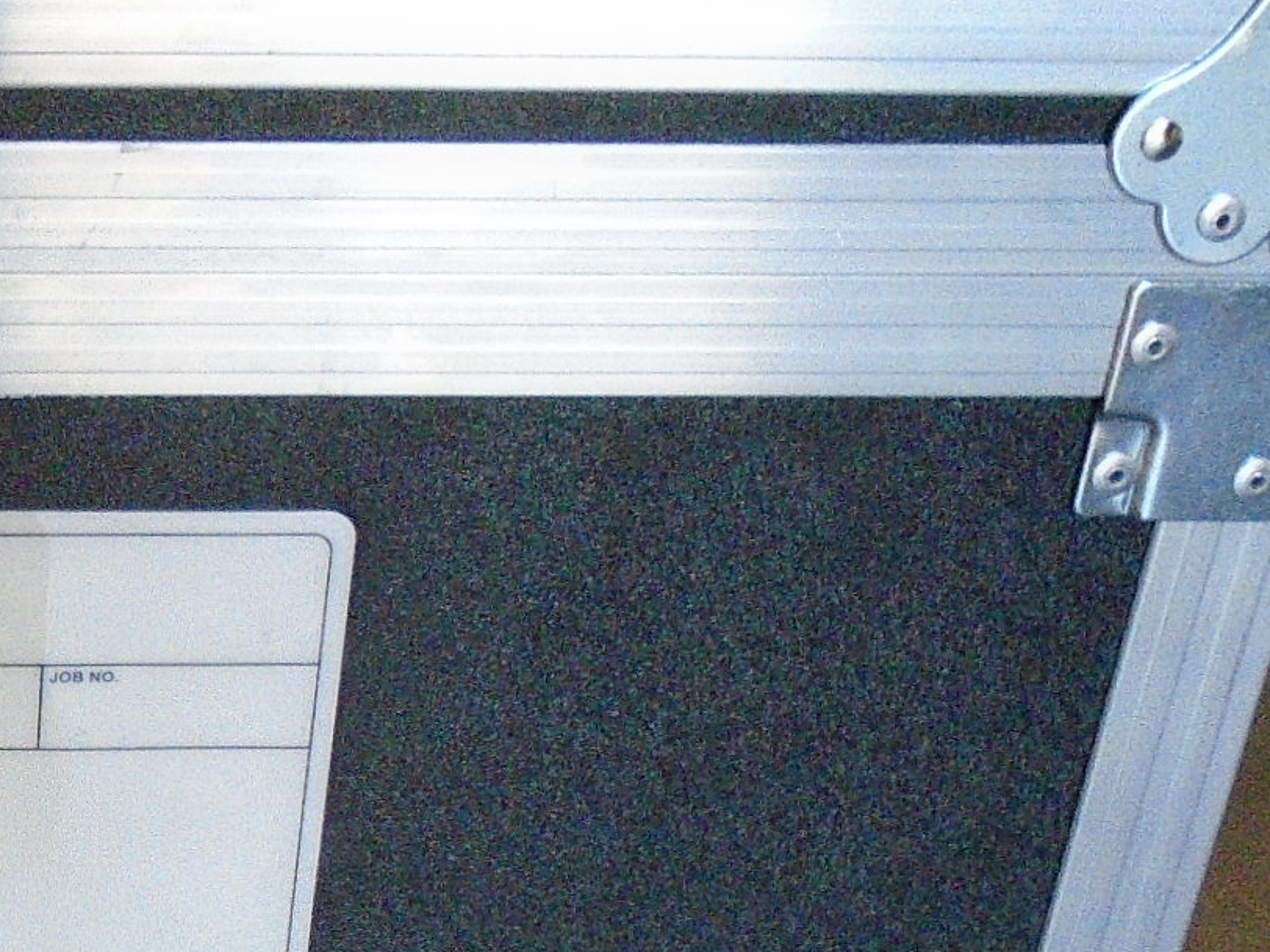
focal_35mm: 83
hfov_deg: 22.3
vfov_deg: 17.2
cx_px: -117
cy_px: 1022
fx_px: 3045
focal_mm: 4.6
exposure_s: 1/250
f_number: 3.2
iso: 500
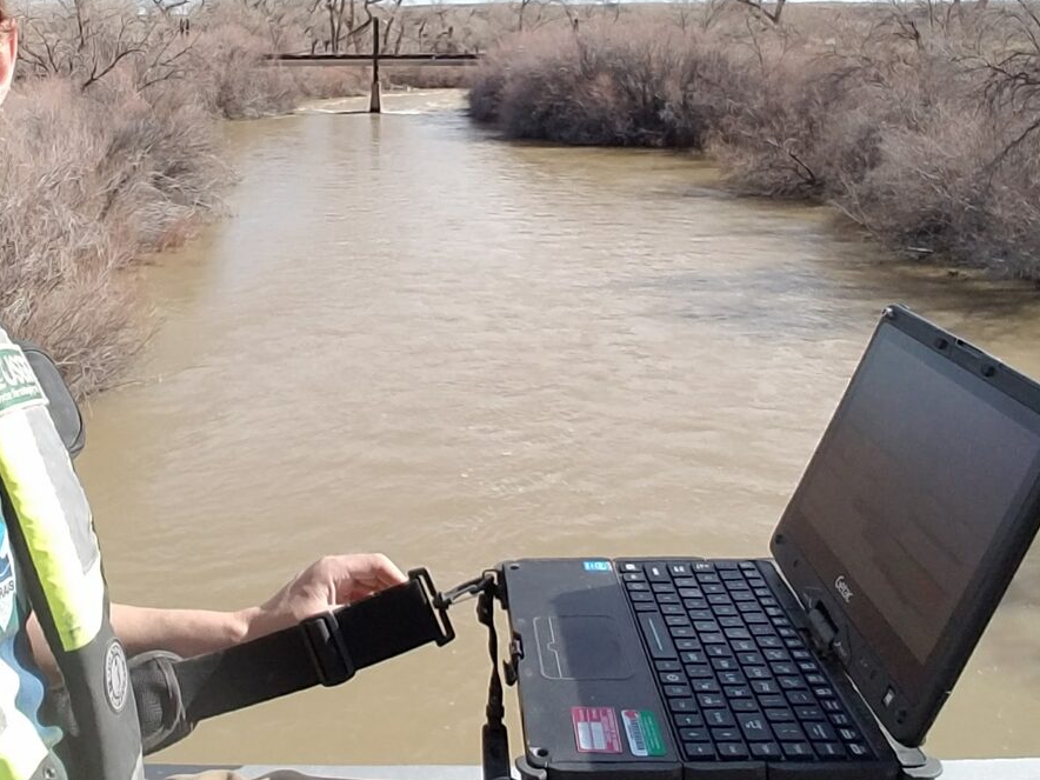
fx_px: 1142
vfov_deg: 37.0
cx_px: 372
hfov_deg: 48.4
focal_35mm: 38
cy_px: 213
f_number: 1.7
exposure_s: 1/1456
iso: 50
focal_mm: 2.1
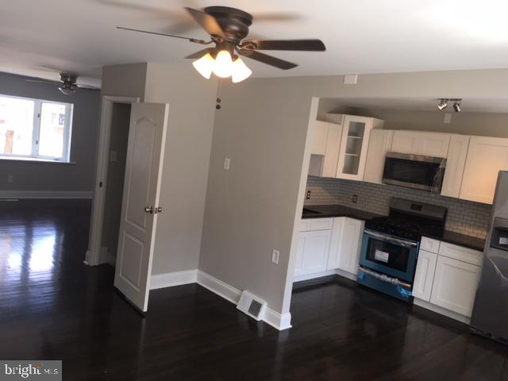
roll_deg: -6.2
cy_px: 190
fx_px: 426
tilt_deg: -6.9
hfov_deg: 61.7
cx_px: 254
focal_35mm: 29
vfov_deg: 48.2
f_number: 2.2
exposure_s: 1/120
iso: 40
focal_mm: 4.15
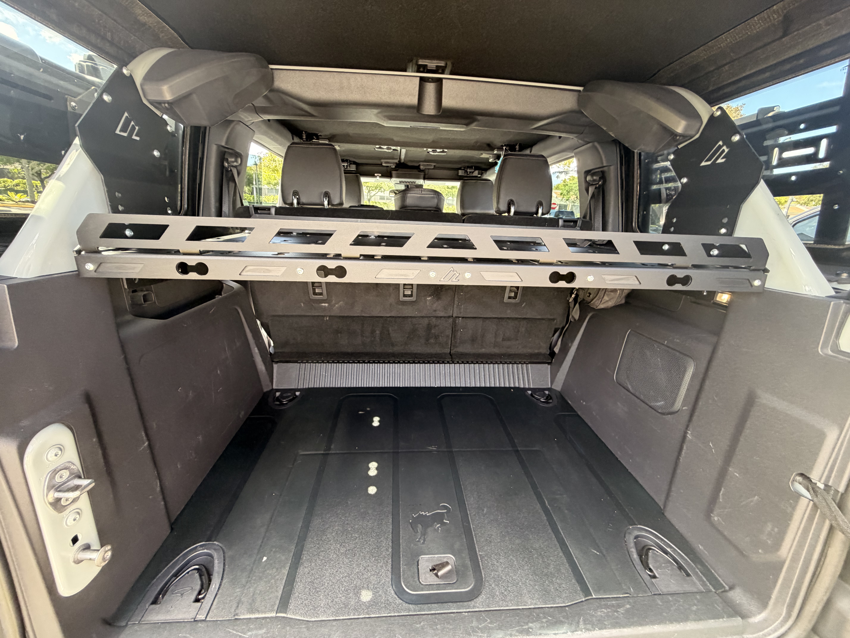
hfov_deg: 102.1
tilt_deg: -17.1
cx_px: 425
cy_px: 319
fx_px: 344
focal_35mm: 14
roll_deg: -3.1
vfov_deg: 85.7
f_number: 2.2
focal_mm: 2.22
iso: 250
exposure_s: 1/121
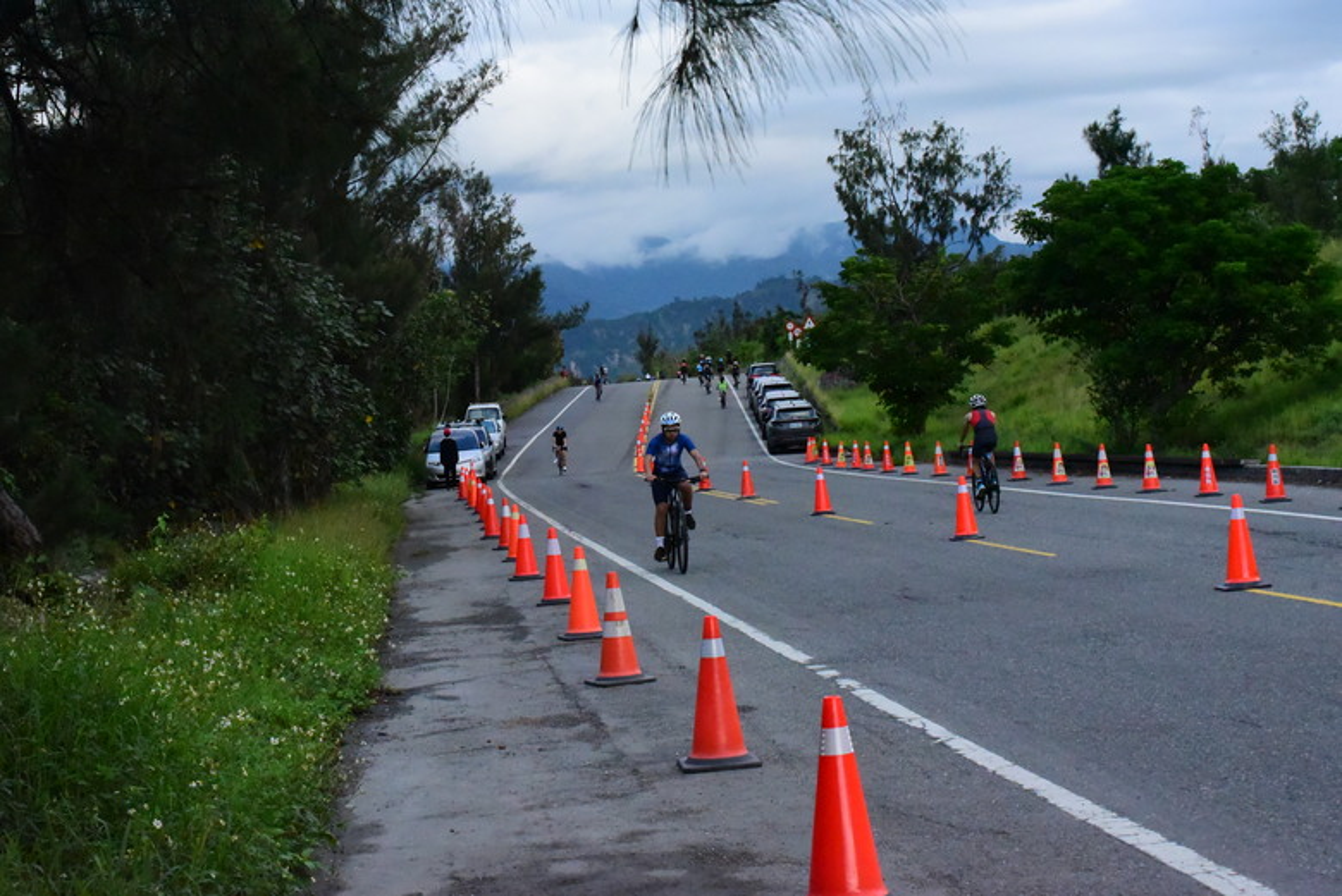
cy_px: 448
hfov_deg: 28.8
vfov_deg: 19.5
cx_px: 671
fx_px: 2611
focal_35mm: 70
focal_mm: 70
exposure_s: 1/4000
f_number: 16
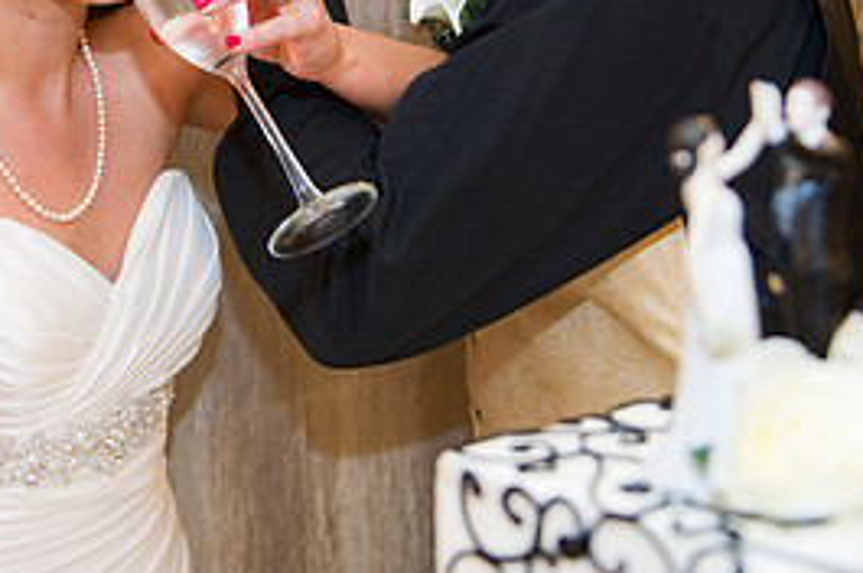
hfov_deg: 28.7
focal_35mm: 70
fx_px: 1676
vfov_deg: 19.0
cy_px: 49
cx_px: 287
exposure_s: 1/60
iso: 1250
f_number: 2.8
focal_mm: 32
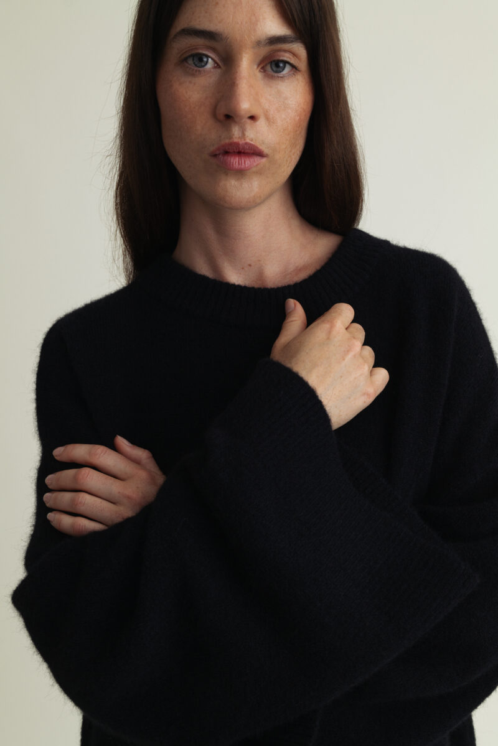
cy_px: 373
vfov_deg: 48.4
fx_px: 829
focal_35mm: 40
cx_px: 249
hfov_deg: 33.4
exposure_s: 1/250
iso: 200
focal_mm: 40
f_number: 9
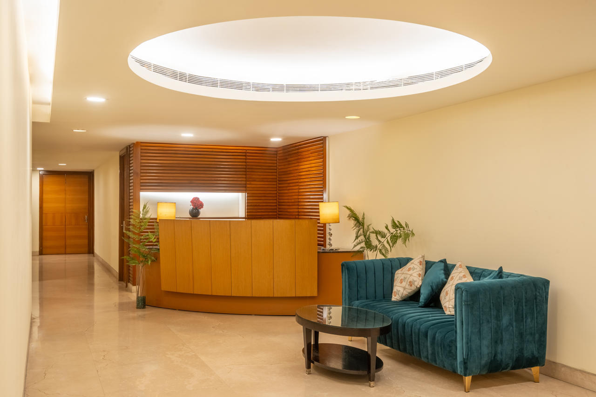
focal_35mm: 35
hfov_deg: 54.4
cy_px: 198
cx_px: 298
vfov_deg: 37.8
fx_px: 579
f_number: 11
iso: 400
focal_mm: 35
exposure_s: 1/30
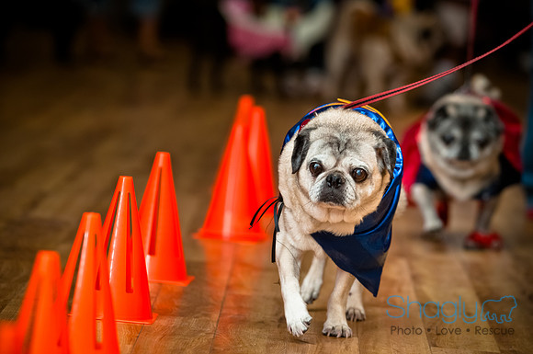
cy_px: 177
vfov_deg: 6.8
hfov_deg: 10.2
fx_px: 2994
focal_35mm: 202
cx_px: 266
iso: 200
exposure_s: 1/200
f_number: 2.8
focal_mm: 135
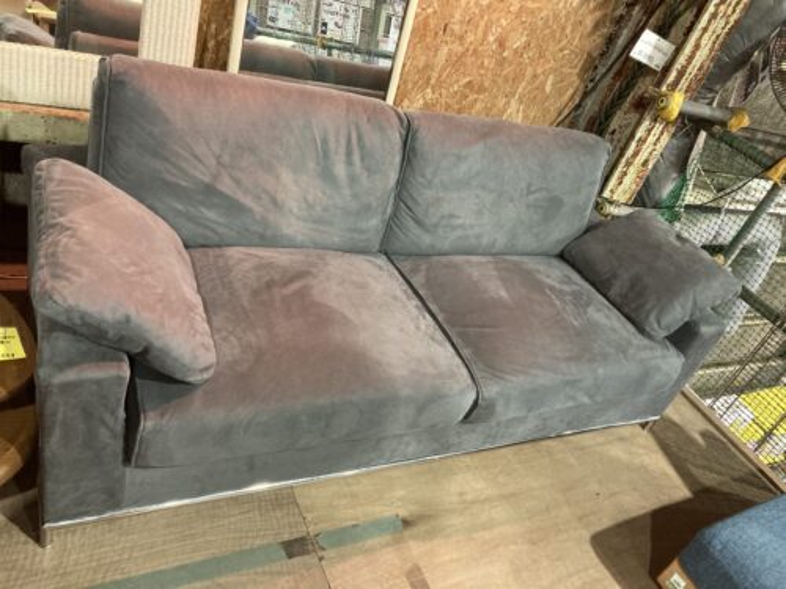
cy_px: 294
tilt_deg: -33.3
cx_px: 393
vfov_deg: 49.7
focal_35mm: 28
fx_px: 636
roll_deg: -22.7
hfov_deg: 63.4
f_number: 1.8
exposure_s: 1/33
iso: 320
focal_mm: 3.99
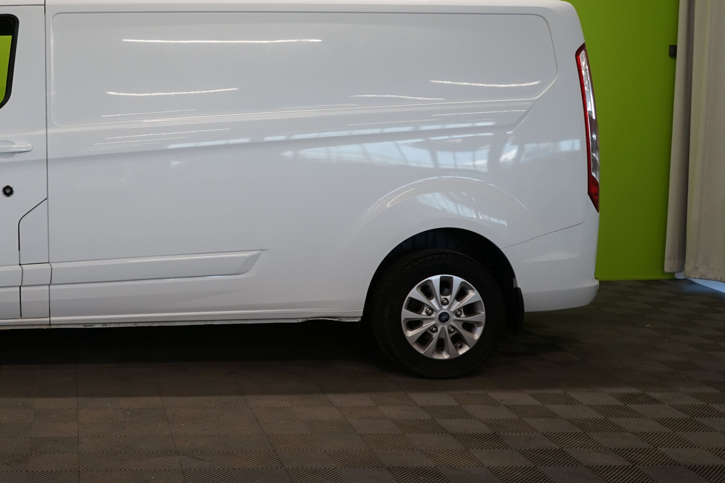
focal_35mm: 50
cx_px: 122
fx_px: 1007
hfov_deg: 37.8
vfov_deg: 26.8
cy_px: 158
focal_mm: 29
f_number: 4
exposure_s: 1/160
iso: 500
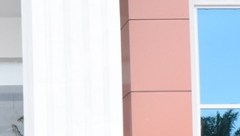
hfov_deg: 15.4
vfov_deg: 8.8
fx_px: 828
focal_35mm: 130
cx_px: -105
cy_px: 268
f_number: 22
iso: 2500
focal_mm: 22
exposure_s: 1/60
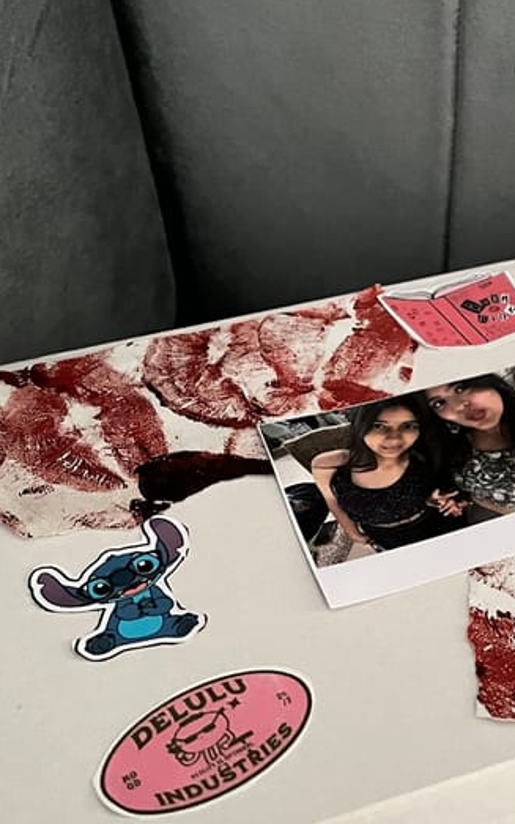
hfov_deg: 23.5
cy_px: 321
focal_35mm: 54
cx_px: 438
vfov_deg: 37.4
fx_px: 1212
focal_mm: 5.1
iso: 1000
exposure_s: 1/17
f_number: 1.6
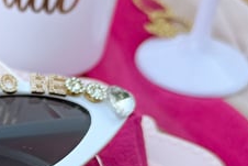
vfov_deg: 12.0
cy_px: 154
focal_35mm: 113
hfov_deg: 17.3
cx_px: -43
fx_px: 779
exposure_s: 1/540
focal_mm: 6.76
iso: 80
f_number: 1.8
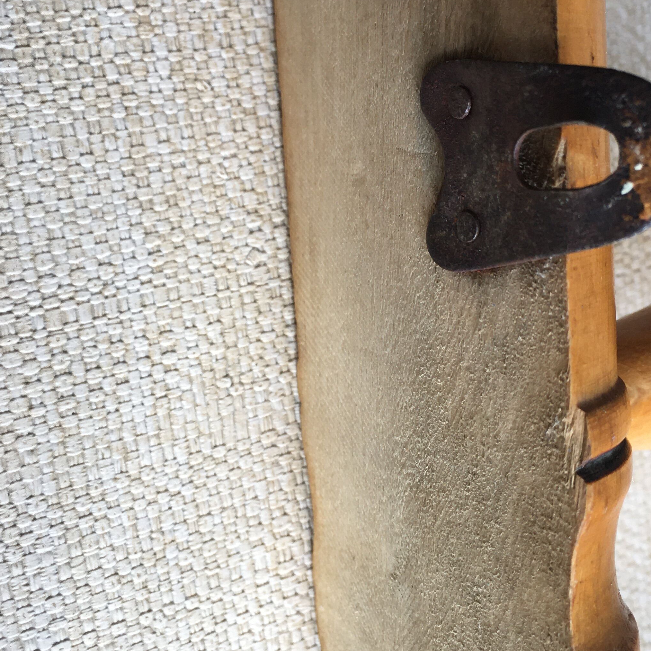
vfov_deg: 33.4
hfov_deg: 33.3
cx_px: 371
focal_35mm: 51
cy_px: 284
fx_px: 1085
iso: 40
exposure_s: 1/100
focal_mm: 4.15
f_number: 2.2
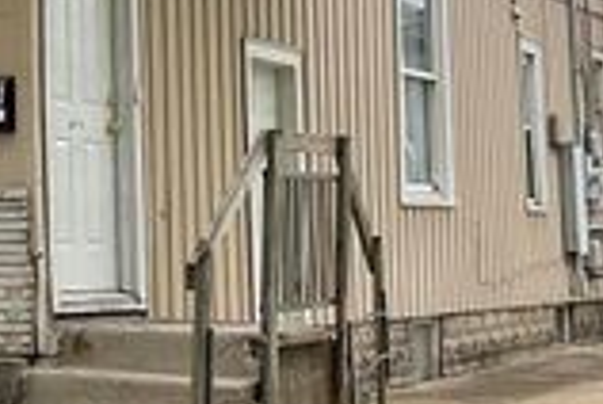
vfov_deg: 10.8
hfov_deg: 15.5
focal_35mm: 127
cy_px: 29
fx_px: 2131
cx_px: -118
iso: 16
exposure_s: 1/1730
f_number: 1.8
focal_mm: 3
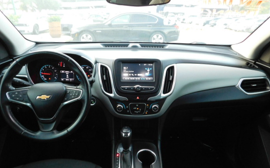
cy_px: 90
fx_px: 184
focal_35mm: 25
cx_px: 132
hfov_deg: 72.5
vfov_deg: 49.2
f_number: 3
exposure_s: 1/30
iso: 320
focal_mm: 4
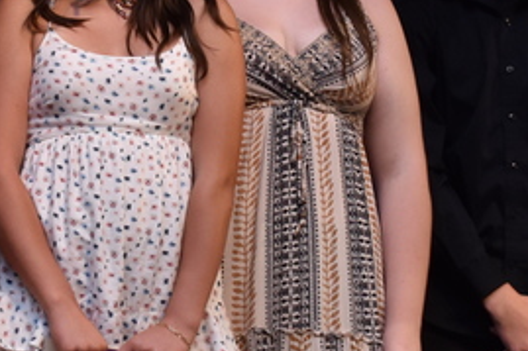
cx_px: 90
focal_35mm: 217
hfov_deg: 9.5
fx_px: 3181
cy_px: 123
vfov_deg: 6.3
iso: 640
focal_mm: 38
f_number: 4.8
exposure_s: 1/125
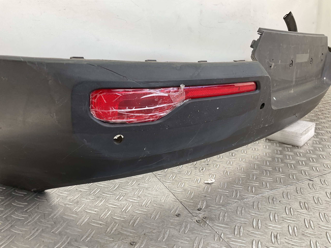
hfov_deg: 61.7
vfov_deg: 48.2
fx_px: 277
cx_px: 166
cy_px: 124
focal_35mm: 29
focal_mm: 3
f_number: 1.8
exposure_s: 1/100
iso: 16
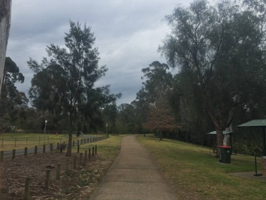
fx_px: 230
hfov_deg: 60.0
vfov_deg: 46.8
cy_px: 98
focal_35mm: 30
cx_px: 137
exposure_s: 1/1130
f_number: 2.2
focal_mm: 4.15
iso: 32
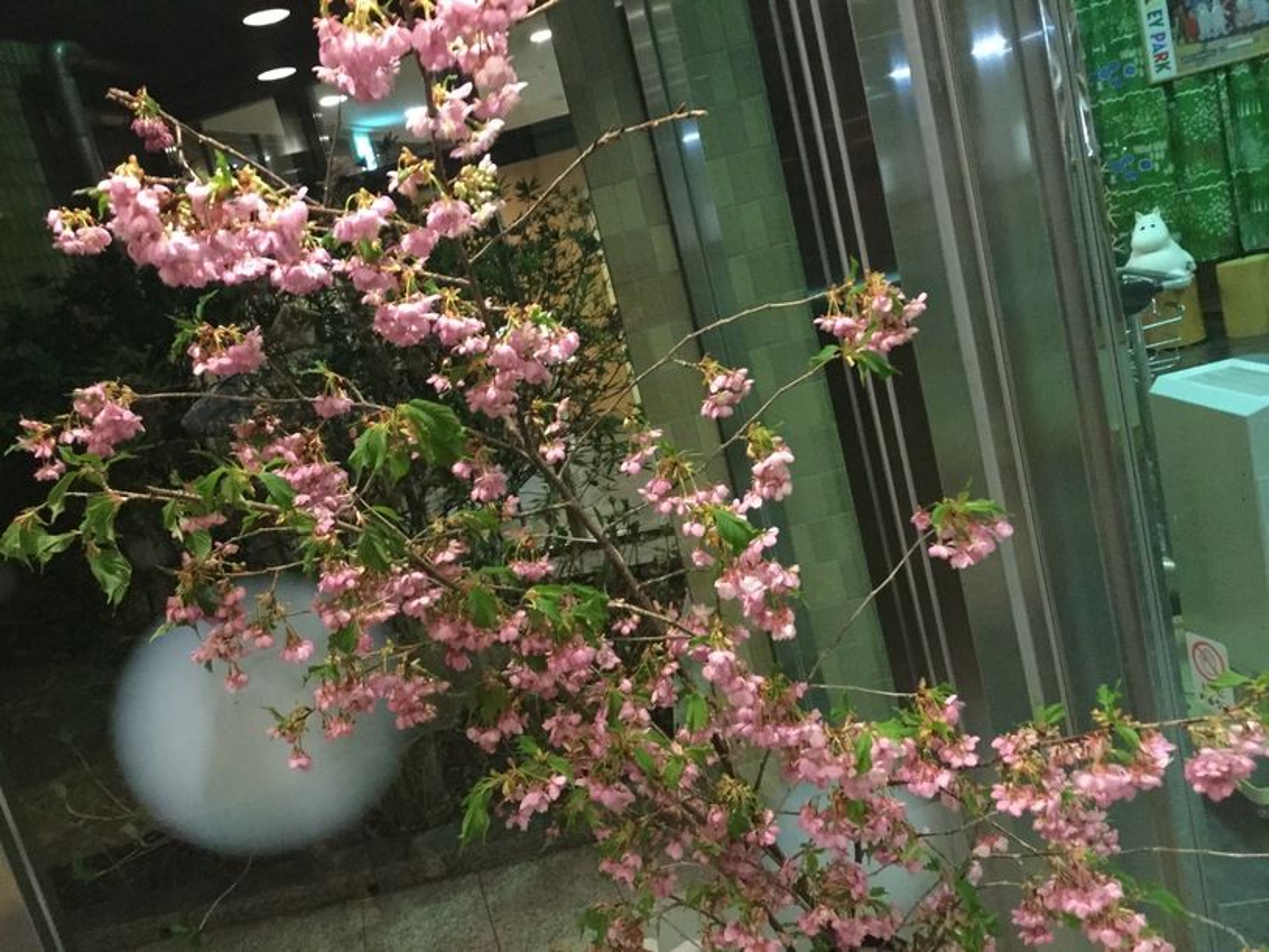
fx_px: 1136
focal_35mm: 31
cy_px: 476
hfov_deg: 58.4
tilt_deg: -11.1
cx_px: 634
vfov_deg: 45.4
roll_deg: +13.1
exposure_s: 1/15
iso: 400
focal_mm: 3.3
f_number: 2.4
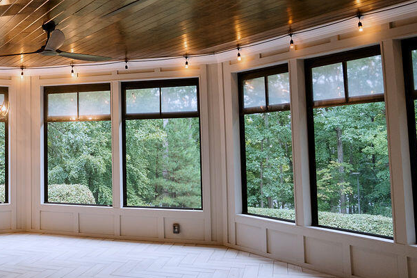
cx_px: 64
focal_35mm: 42
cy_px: 94
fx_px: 486
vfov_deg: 31.7
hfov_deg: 43.5
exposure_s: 1/200
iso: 1000
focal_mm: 24
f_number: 2.8
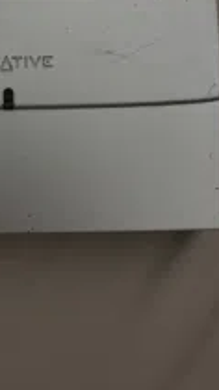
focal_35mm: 54
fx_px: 558
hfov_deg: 21.5
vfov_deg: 37.6
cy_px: 100
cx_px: 2
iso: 640
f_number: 1.6
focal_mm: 5.96
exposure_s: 1/25
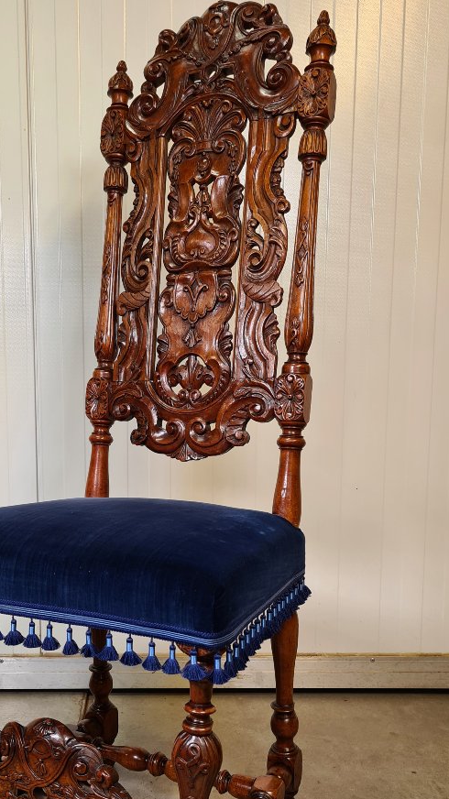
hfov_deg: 30.1
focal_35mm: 39
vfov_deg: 51.0
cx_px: 132
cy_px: 505
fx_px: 826
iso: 64
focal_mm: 5.4
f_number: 1.8
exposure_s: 1/50
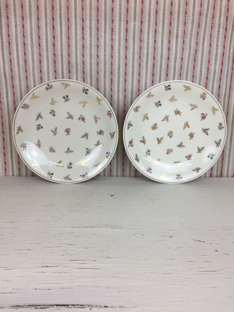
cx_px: 117
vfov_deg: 61.7
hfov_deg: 48.2
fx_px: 261
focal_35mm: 29
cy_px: 156
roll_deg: +0.3
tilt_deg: -13.5
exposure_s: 1/100
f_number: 2.2
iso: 32
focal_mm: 4.15
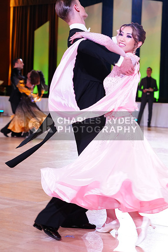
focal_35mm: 83
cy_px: 126
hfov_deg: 16.5
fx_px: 581
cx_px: 84
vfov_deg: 24.5
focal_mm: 83
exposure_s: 1/250
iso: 2500
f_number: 5
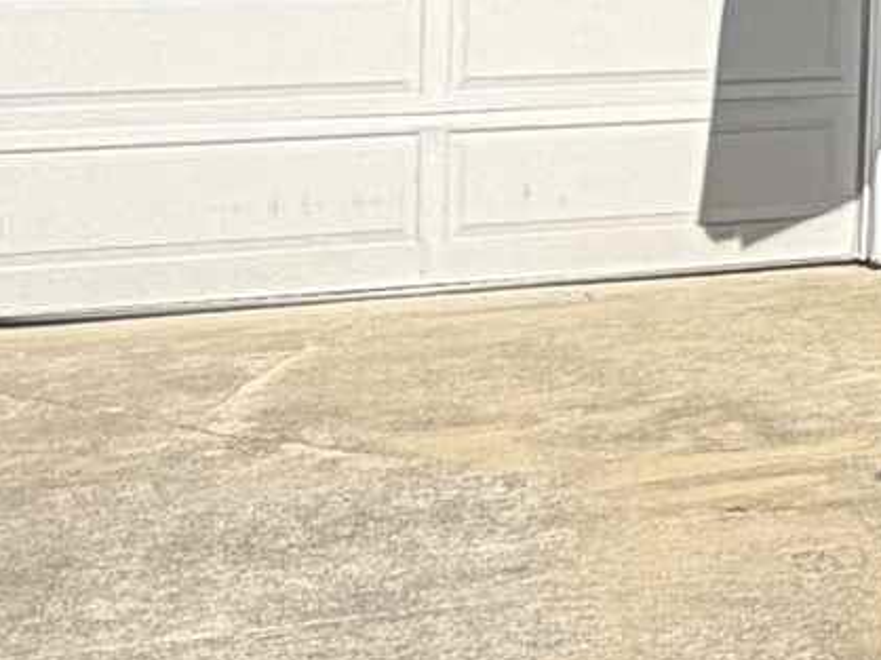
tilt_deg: +1.7
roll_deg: +1.5
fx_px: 2620
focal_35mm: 103
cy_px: -255
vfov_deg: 13.7
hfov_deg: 14.4
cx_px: 1954
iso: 25
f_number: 2.2
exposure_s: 1/770
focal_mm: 2.22
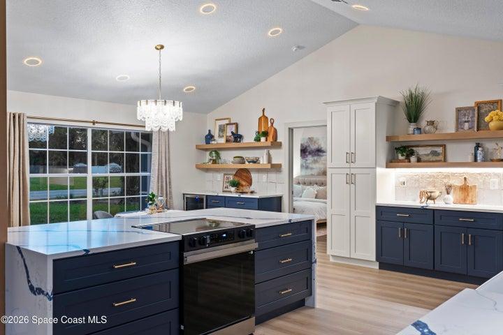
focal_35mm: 31
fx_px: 433
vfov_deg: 42.3
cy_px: 168
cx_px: 252
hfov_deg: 60.3
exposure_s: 2.5
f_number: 9
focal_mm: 31
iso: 320
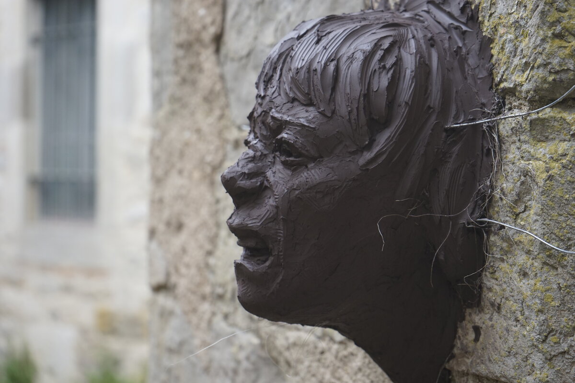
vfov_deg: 19.5
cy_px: 192
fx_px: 1118
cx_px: 288
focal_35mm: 70
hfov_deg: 28.8
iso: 800
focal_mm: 70
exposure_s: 1/160
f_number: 5.6
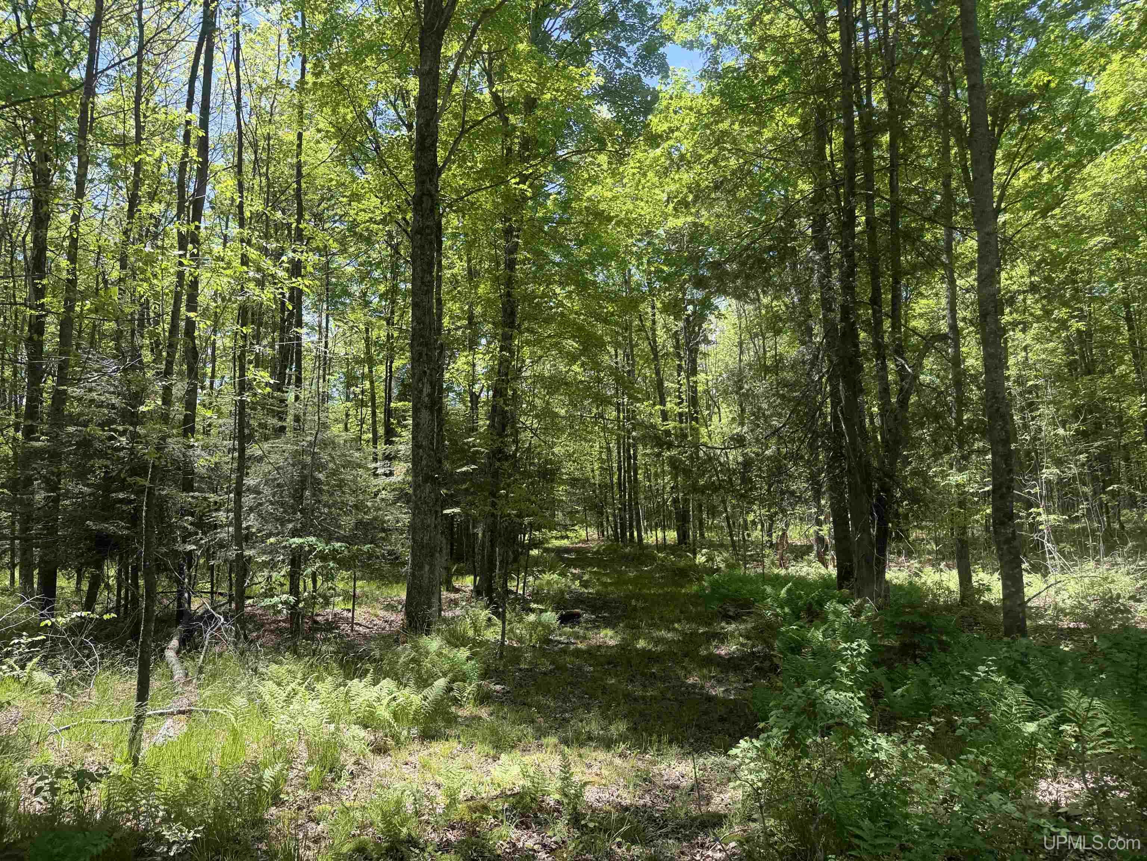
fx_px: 795
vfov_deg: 56.8
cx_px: 574
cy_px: 430
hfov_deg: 71.6
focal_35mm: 24
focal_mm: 6.76
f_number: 1.78
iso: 80
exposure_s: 1/671
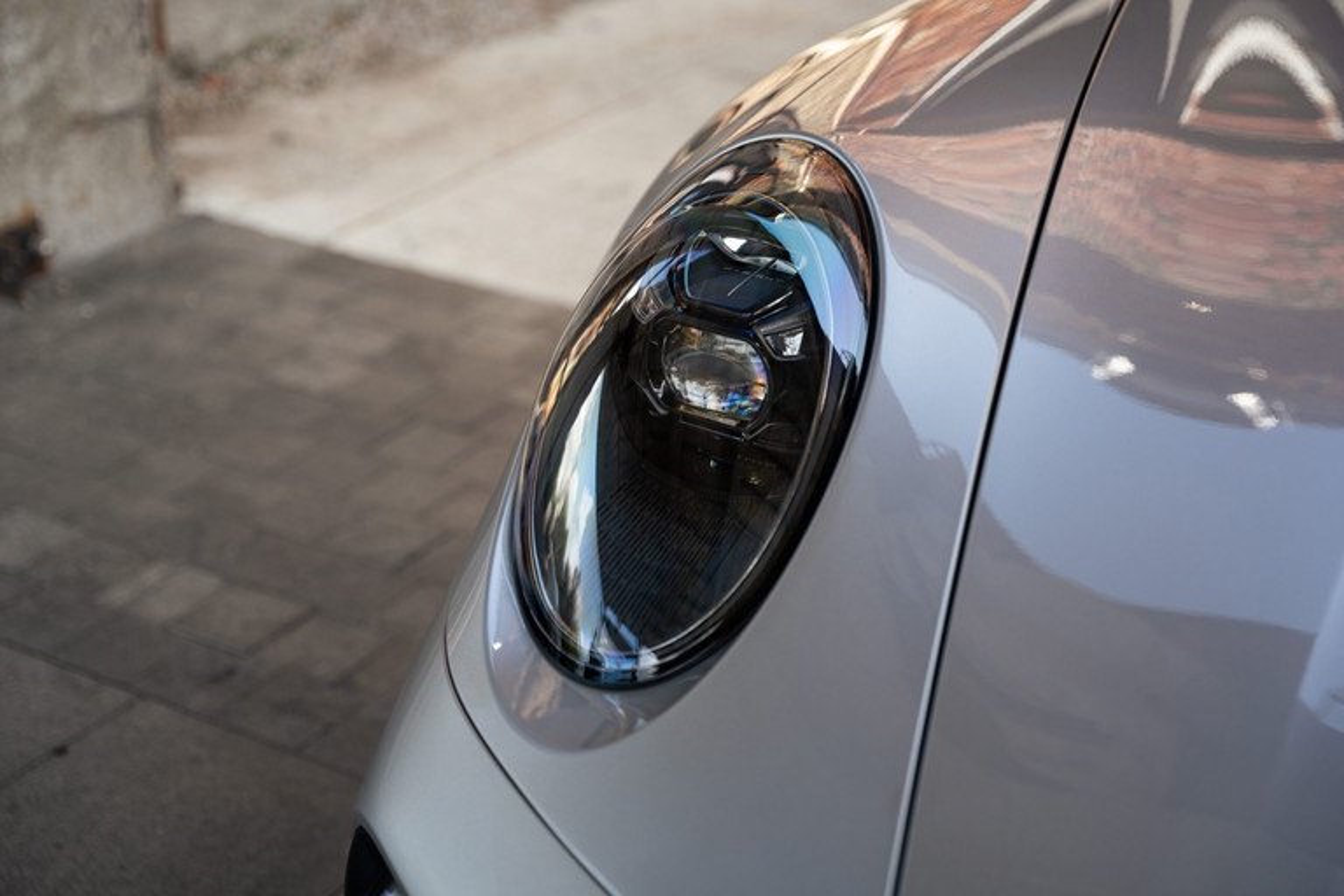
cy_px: 448
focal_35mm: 57
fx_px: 2117
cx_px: 672
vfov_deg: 23.9
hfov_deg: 35.2
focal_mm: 56.7
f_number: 2.8
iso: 250
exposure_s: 1/250
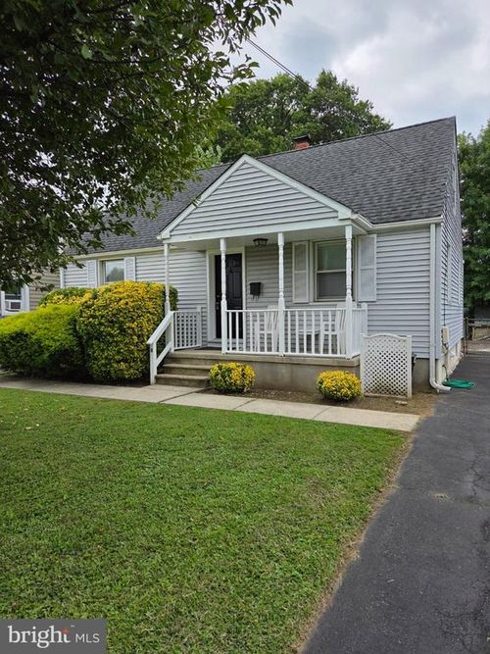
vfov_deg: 73.9
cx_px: 245
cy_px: 327
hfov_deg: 58.9
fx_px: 434
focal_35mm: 23
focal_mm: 5.4
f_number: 1.8
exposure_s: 1/2094
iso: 80
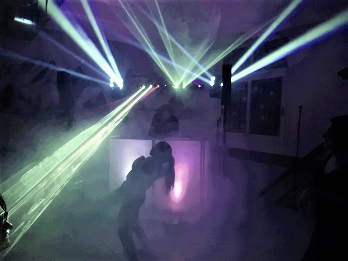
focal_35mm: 26
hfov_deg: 67.3
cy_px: 130
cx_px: 174
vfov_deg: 53.1
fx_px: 261
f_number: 1.7
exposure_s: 1/60
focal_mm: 4.2
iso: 500
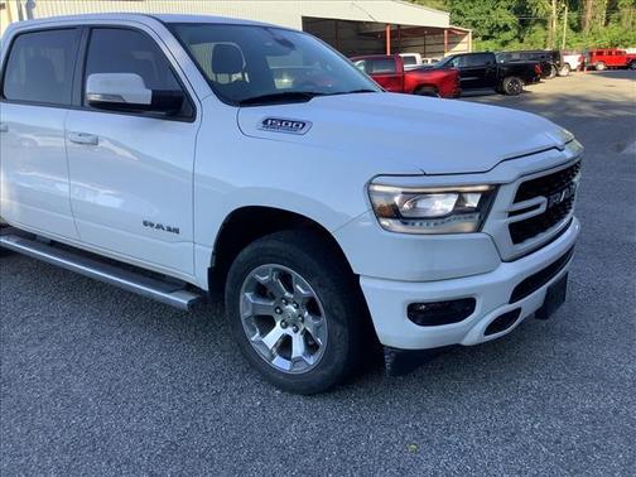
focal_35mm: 31
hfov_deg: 58.4
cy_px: 238
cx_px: 318
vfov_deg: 45.4
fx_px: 570
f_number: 2.4
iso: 25
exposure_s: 1/215
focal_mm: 3.3
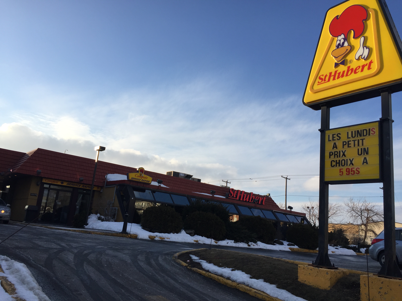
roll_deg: -4.3
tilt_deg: +11.8
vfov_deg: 48.2
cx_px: 201
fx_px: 337
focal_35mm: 29
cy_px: 150
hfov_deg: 61.7
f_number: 2.2
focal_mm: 4.15
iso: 32
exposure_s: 1/1464
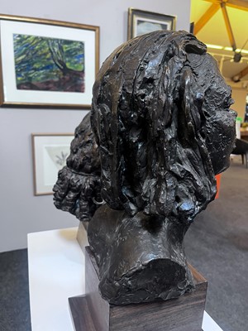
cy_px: 166
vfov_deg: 67.3
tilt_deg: -11.3
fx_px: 248
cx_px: 124
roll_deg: -0.8
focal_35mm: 26
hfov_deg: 53.1
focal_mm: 5.1
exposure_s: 1/50
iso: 160
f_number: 1.6
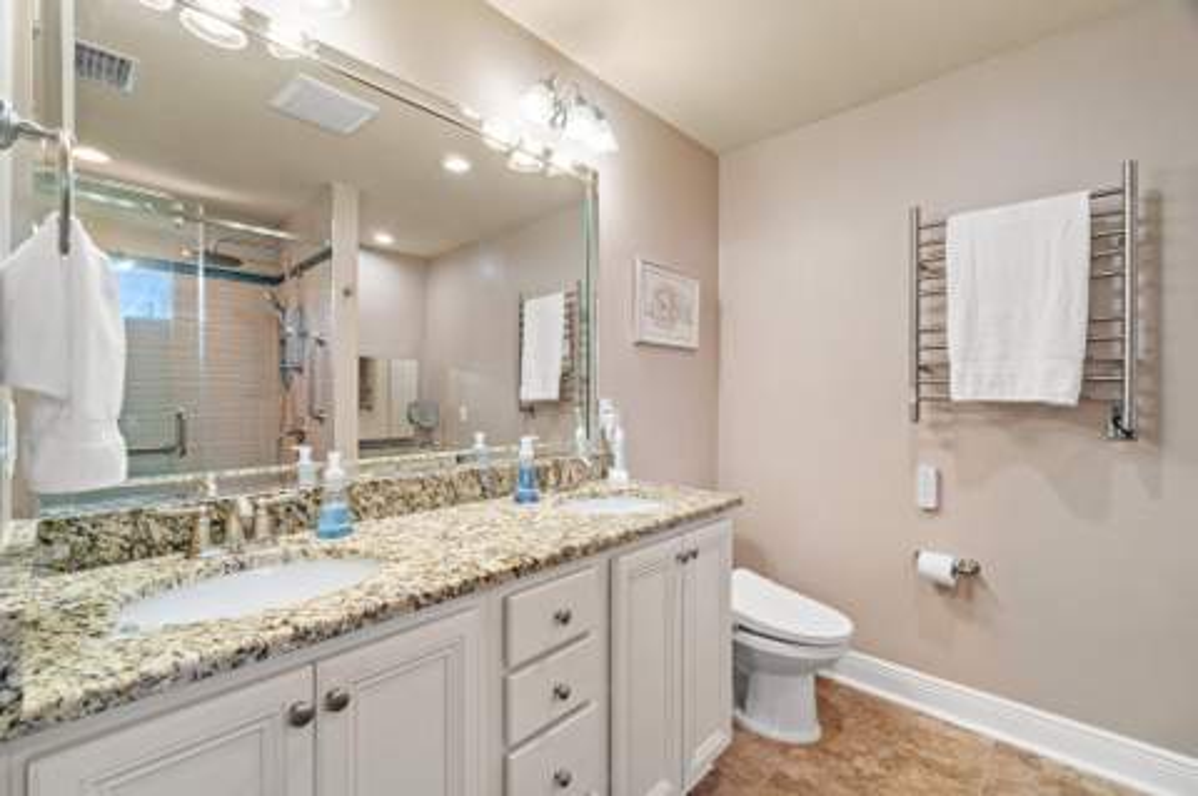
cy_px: 398
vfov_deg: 77.2
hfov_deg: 100.4
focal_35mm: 15
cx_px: 599
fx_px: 499
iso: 400
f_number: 8
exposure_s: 1
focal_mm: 10
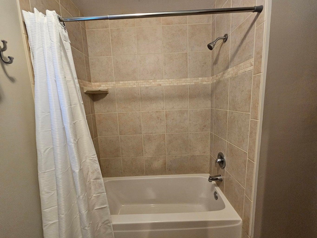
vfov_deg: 89.9
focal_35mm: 13
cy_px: 119
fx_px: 119
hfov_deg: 106.2
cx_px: 158
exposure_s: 1/60
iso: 400
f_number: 2.2
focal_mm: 2.2
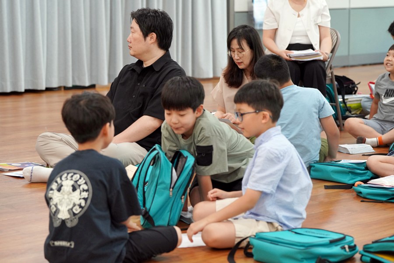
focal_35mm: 89
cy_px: 132
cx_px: 197
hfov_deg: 22.9
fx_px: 974
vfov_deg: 15.4
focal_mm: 89
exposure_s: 1/160
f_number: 4
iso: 2000
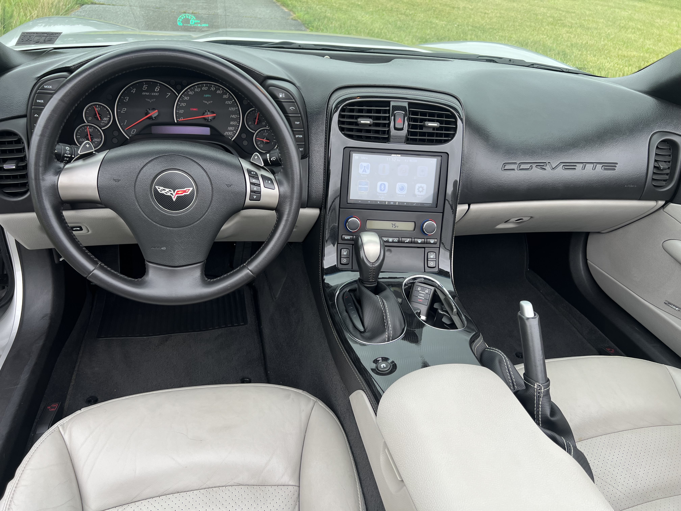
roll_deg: -4.7
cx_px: 340
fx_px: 511
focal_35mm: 26
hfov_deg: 67.3
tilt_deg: -31.8
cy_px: 256
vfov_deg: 53.1
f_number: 1.5
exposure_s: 1/460
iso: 50
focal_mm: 5.7
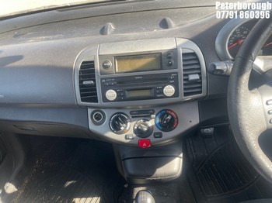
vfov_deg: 53.0
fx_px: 204
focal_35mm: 26
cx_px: 136
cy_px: 102
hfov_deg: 67.3
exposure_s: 1/122
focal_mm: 4.2
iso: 32
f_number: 1.6
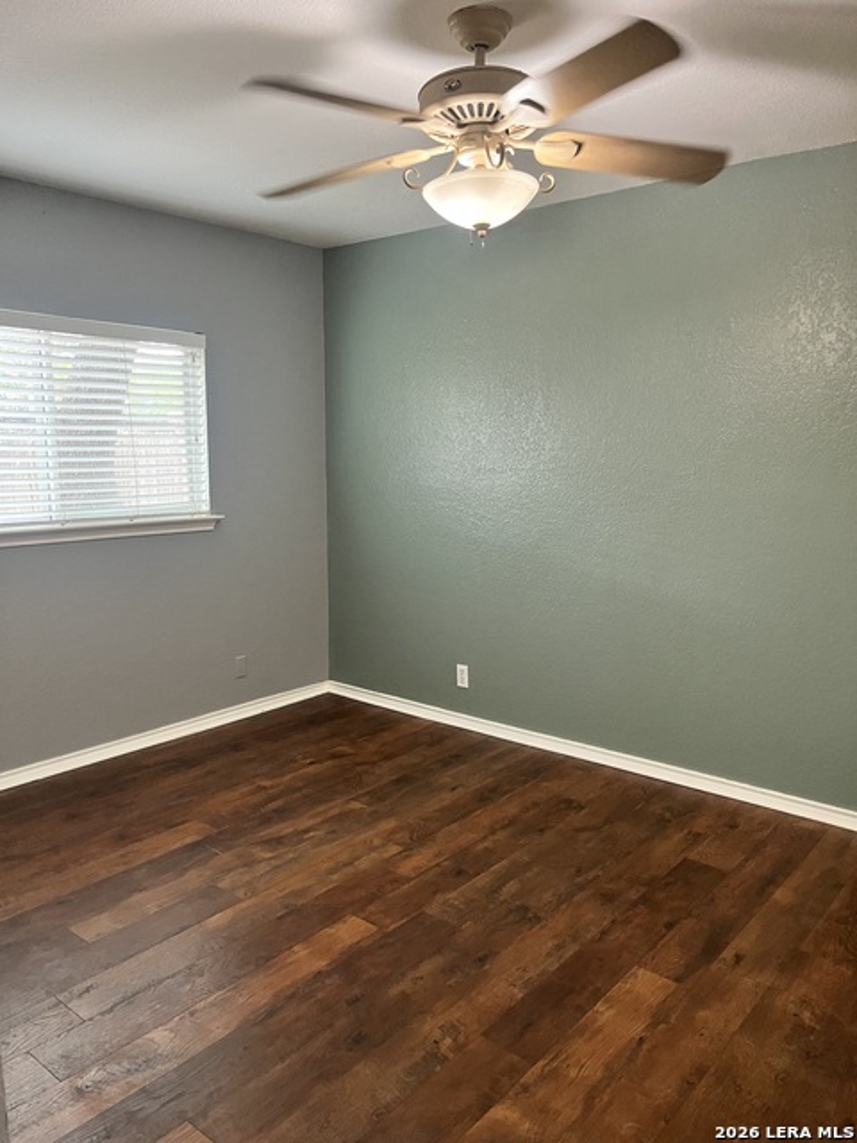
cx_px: 428
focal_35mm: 26
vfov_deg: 67.3
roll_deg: -0.7
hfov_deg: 53.1
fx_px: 858
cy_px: 572
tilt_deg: -8.1
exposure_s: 1/60
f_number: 1.6
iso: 400
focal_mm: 5.1
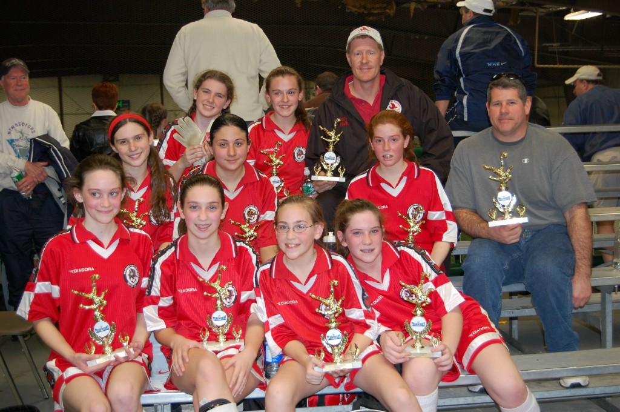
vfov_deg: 25.7
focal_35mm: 52
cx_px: 310
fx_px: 903
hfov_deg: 37.9
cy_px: 206
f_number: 4.8
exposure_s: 1/60
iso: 400
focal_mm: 35
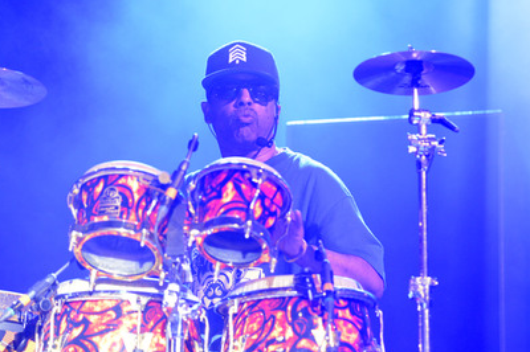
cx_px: 247
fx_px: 2324
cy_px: 197
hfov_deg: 13.0
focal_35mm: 158
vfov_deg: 8.7
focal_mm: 140
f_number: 2.8
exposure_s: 1/160
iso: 3200
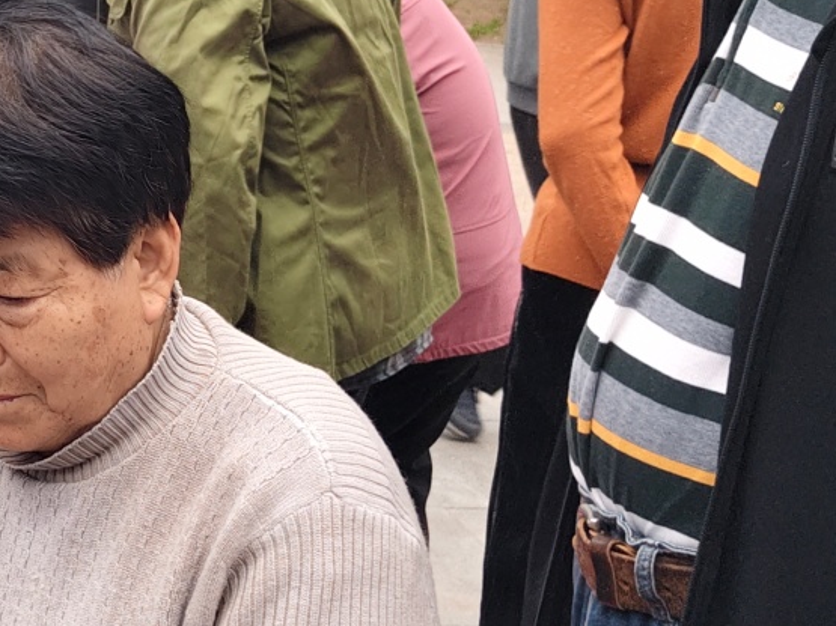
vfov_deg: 17.9
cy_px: 158
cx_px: -310
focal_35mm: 82
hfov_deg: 21.2
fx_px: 1980
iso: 274
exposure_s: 1/100
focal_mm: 5.56
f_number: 1.88
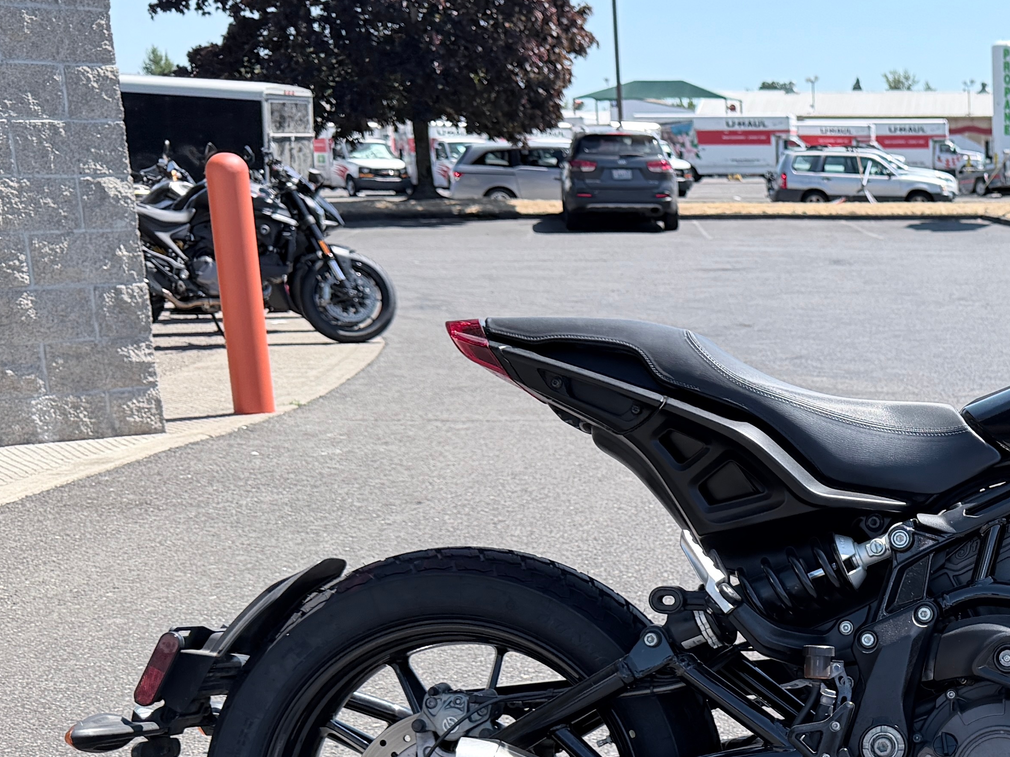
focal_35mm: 58
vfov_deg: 24.9
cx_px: 992
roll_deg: +2.2
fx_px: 1692
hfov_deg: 31.0
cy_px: 595
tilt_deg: -14.4
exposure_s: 1/2525
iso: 100
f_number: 1.78
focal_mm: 6.76
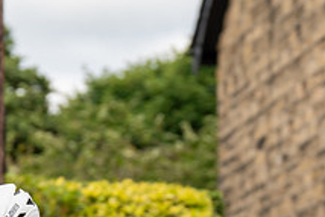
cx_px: 135
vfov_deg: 5.3
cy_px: 260
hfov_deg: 8.0
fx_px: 2322
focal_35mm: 257
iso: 400
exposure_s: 1/800
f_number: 4
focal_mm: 95
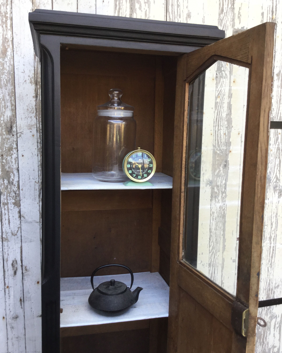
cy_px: 173
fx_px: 344
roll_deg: -2.1
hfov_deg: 44.5
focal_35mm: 33
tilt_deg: -8.6
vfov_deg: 54.2
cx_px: 138
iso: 32
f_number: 2.4
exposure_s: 1/100
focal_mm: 3.3
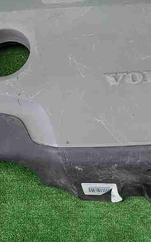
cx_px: 161
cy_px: 111
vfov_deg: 30.2
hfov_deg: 18.5
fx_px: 448
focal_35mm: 68
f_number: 1.8
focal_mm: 5.4
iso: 106
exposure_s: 1/50
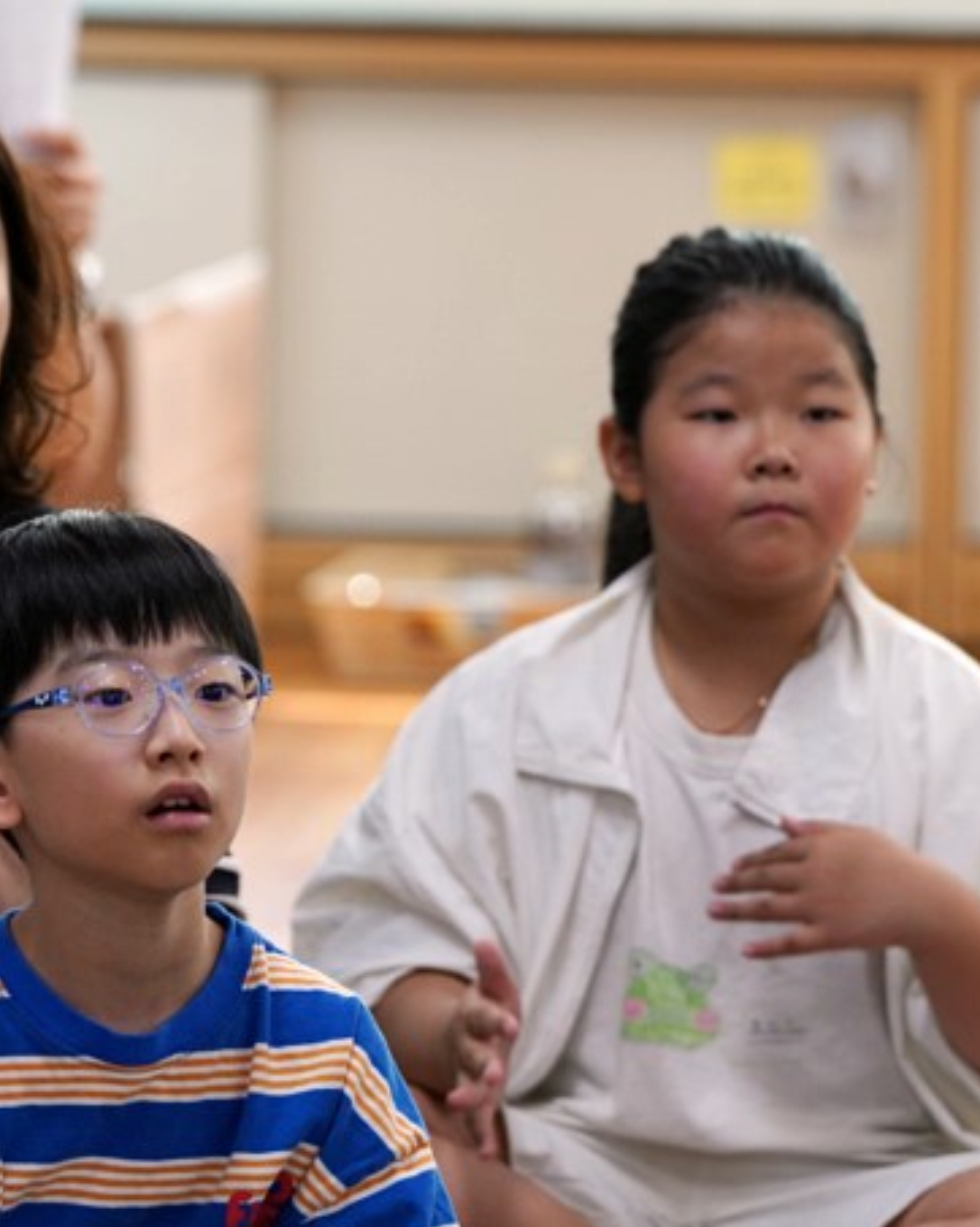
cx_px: 609
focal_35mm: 373
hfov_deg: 4.1
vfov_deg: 5.2
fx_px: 13532
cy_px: 544
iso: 1000
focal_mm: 200
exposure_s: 1/250
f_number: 4
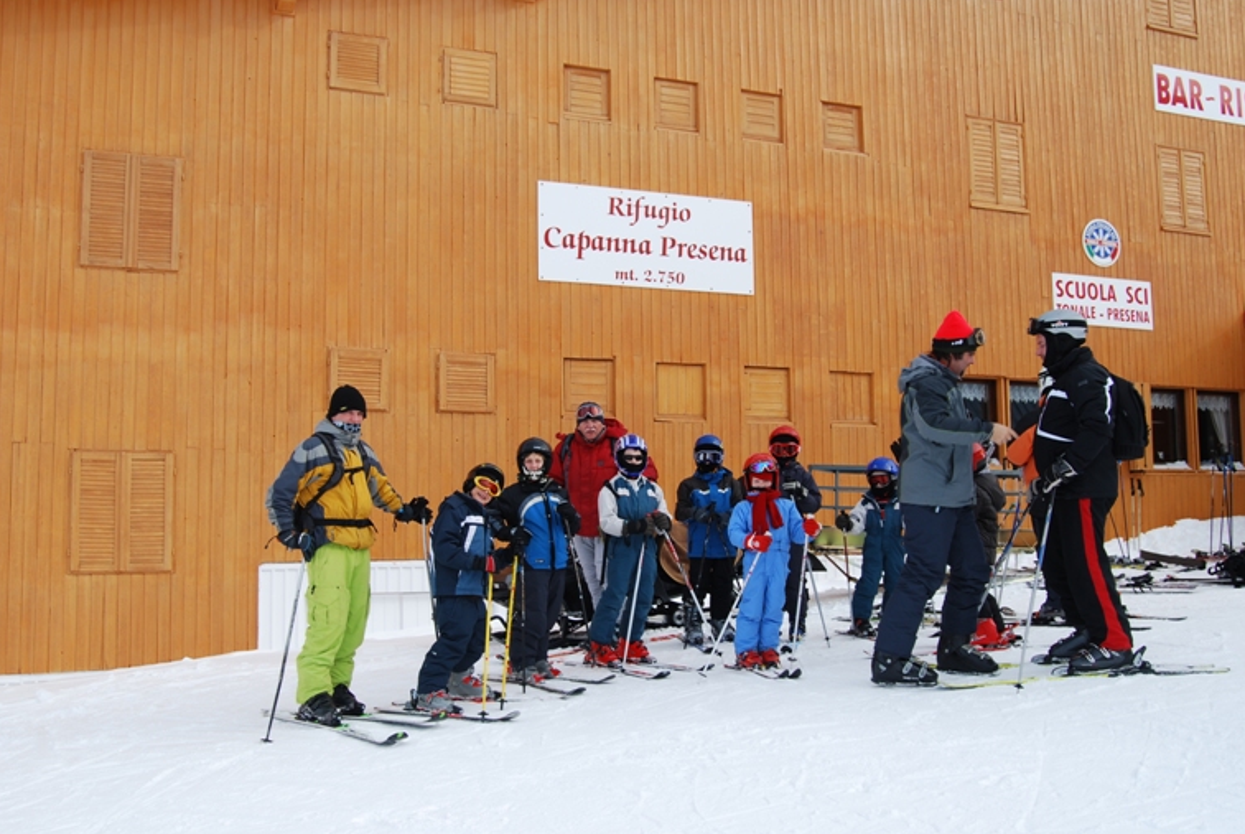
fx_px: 1265
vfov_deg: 36.5
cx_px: 614
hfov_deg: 52.4
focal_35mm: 37
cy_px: 430
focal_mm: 23
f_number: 7.1
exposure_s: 1/200
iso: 100
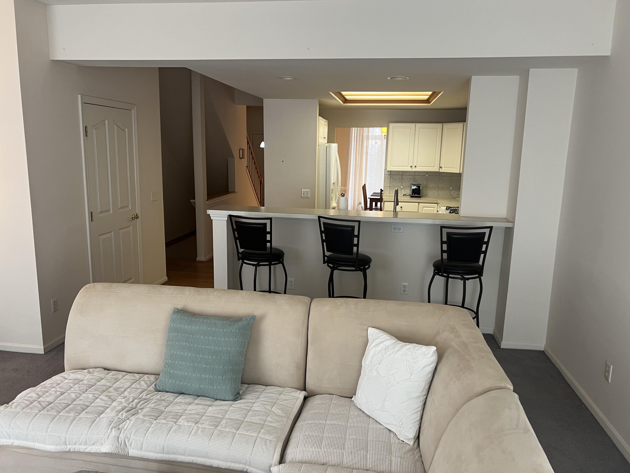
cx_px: 315
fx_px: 473
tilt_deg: -10.2
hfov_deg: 67.3
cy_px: 236
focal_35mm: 26
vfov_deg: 53.1
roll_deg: -0.8
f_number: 1.5
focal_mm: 5.7
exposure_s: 1/60
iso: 80
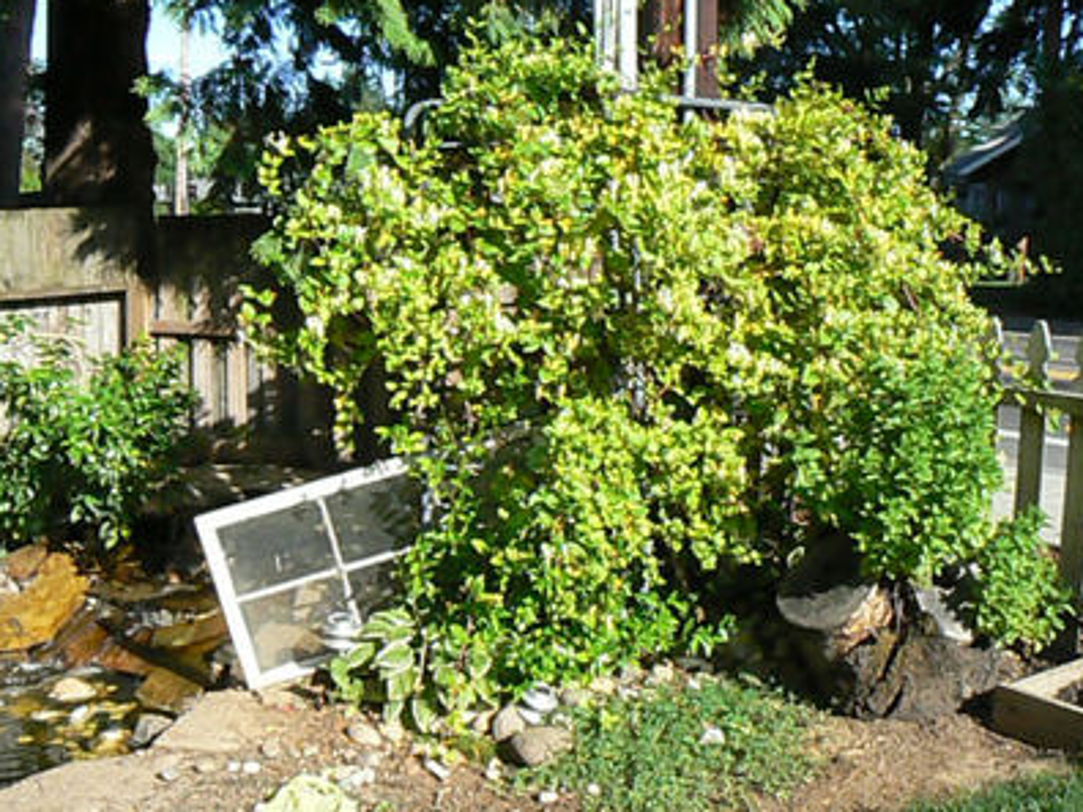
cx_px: 533
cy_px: 396
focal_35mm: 40
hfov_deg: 46.8
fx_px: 1251
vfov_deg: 36.0
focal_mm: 6
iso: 800
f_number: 8
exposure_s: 1/1300
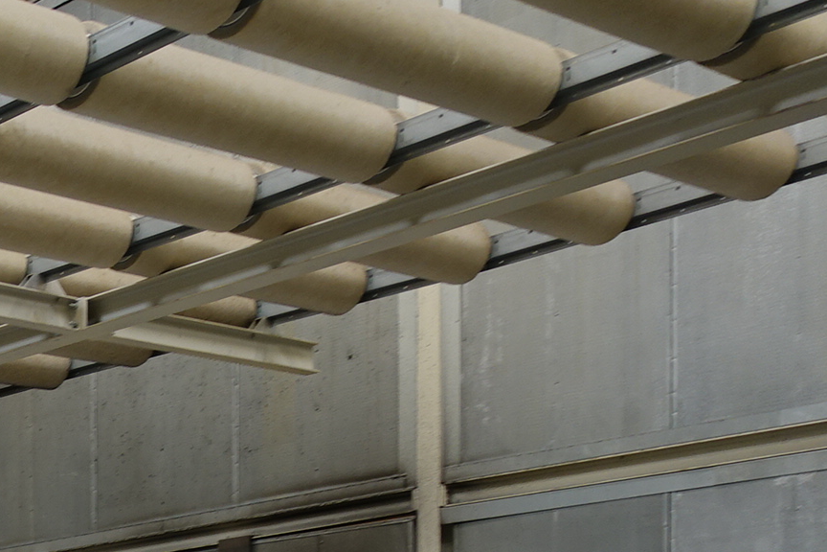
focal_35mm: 76
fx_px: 1746
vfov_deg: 16.3
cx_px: -404
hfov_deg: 22.2
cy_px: 850
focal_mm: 8.8
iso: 125
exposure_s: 1/30
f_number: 2.5
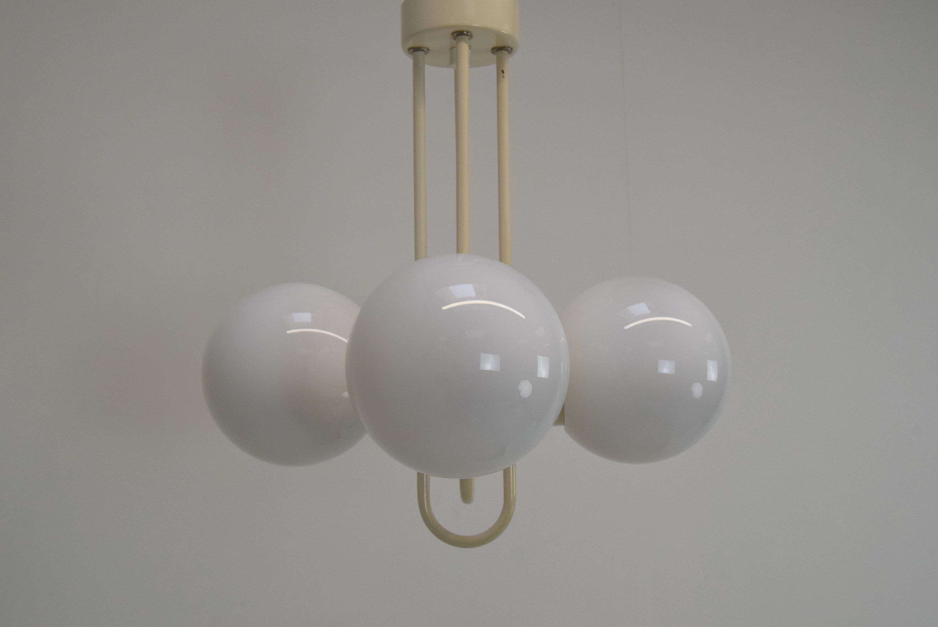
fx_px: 1017
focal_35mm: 39
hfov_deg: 49.5
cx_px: 469
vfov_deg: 34.3
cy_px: 314
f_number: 10
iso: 1600
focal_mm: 26
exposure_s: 1/400
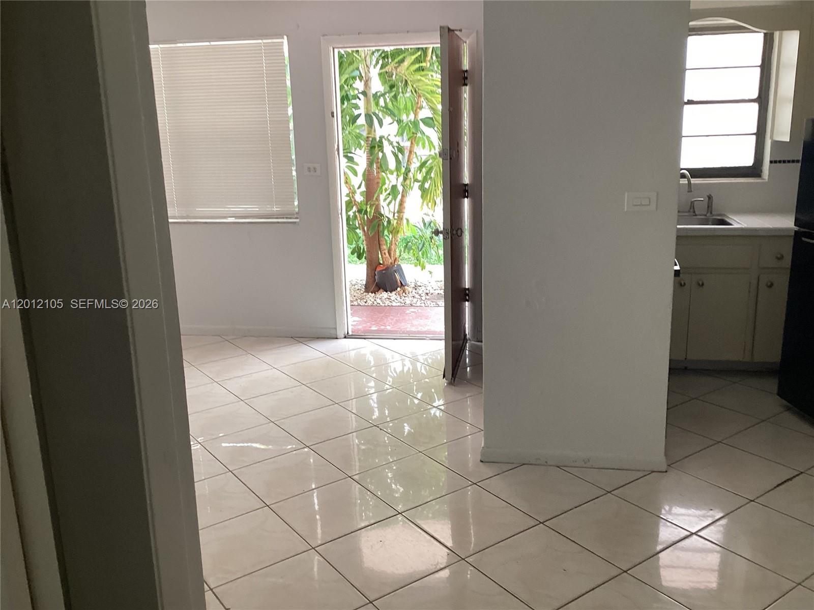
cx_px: 407
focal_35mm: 31
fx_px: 729
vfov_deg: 45.4
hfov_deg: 58.4
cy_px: 305
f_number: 2.4
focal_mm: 3.3
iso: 100
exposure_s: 1/60
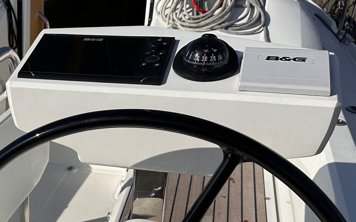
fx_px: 543
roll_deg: +3.7
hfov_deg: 34.0
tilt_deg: -26.7
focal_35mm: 56
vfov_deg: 22.4
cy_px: 213
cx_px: 26
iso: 80
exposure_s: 1/13699
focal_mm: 6.86
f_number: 1.78
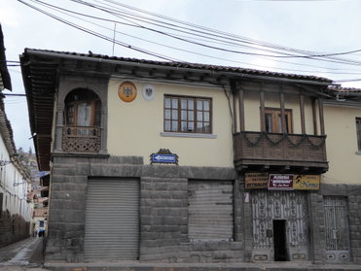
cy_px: 130
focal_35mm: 42
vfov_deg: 34.4
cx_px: 171
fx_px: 438
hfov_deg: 44.7
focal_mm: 6.7
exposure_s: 1/320
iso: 200
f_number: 3.7
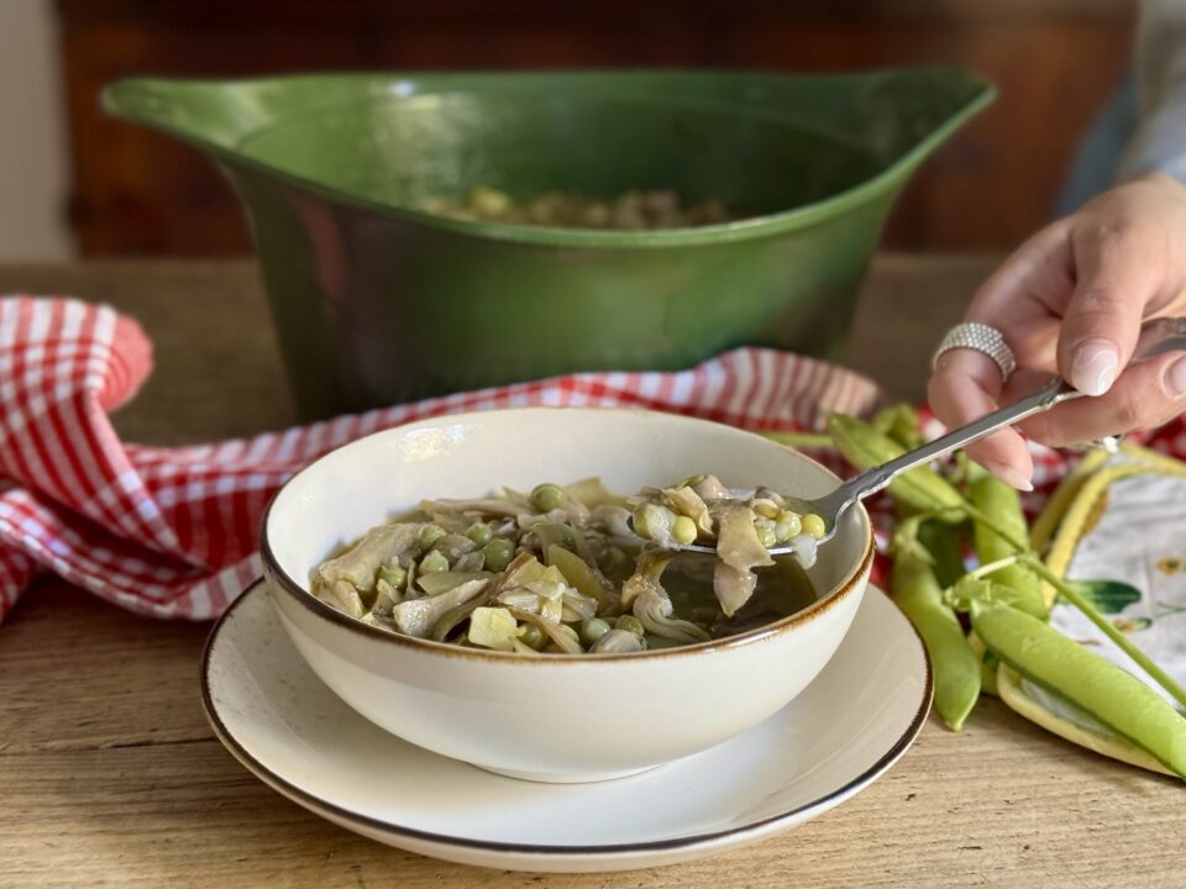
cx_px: 593
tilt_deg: -24.3
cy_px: 444
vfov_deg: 30.3
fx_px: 1645
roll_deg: -1.6
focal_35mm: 48
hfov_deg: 39.7
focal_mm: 6.76
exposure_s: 1/40
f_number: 1.78
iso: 320
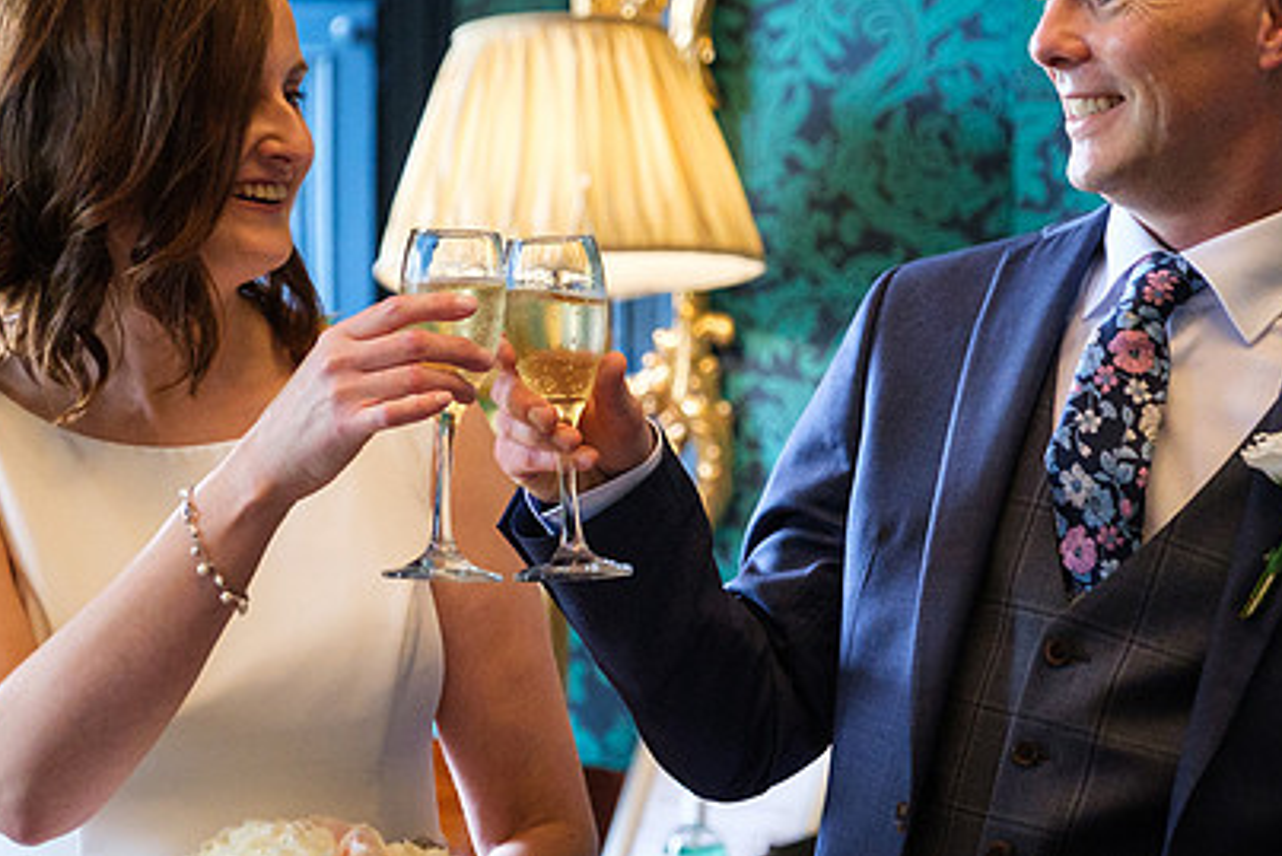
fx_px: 5094
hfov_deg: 14.3
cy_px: 469
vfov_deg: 9.6
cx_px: 522
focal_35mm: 143
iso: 1600
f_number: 2.8
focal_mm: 48.5
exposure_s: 1/160
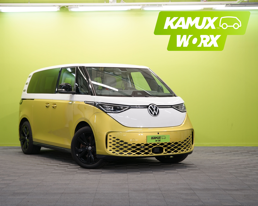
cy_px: 104
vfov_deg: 22.5
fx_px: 519
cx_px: 109
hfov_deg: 27.9
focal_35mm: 68
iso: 320
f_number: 5
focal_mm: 60
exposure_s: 1/25
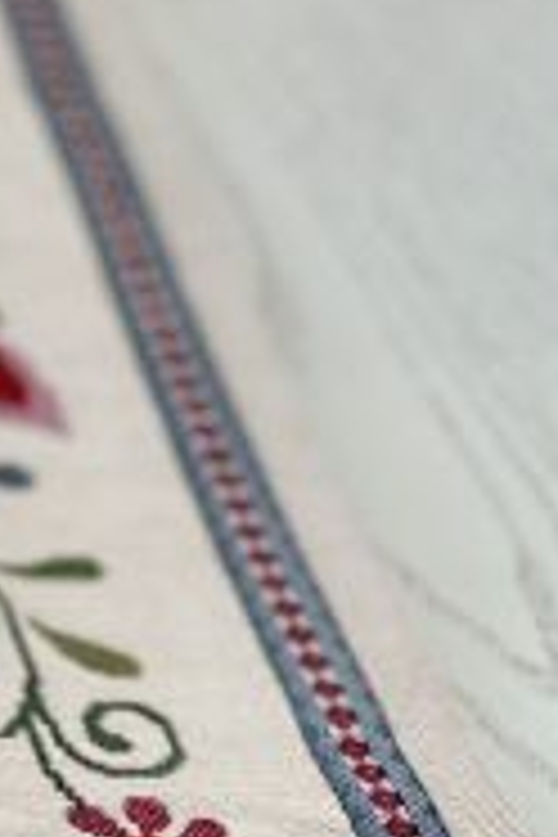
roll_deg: -6.6
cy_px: 562
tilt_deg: -38.9
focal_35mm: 145
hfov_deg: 8.6
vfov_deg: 14.1
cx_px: -801
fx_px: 3371
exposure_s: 1/121
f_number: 1.8
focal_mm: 4.25
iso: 100
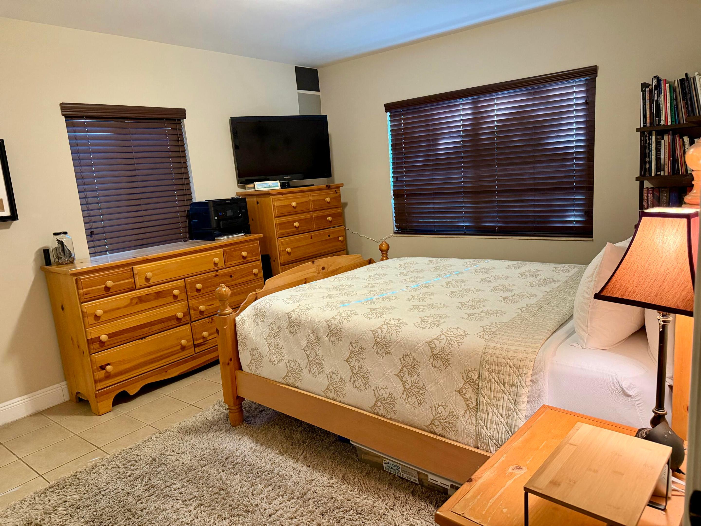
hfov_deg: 71.6
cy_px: 263
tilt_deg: -10.5
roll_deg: +4.8
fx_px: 486
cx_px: 350
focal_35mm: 24
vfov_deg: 56.8
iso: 500
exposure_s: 1/60
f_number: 1.78
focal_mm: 6.76
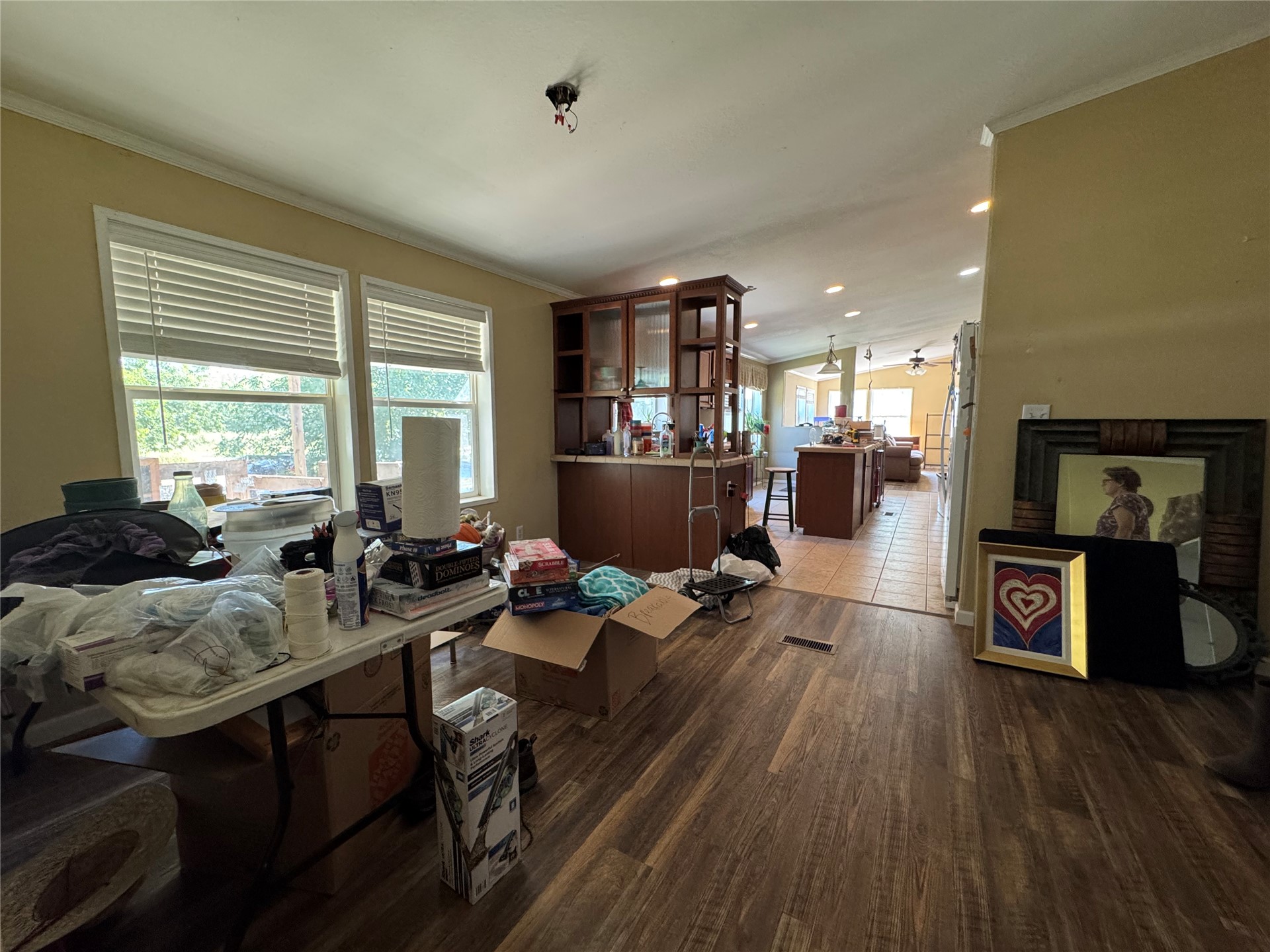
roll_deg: -0.2
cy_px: 476
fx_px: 514
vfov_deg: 85.7
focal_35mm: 14
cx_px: 635
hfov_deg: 102.1
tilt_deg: -7.5
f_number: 2.2
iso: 320
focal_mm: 2.22
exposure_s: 1/60
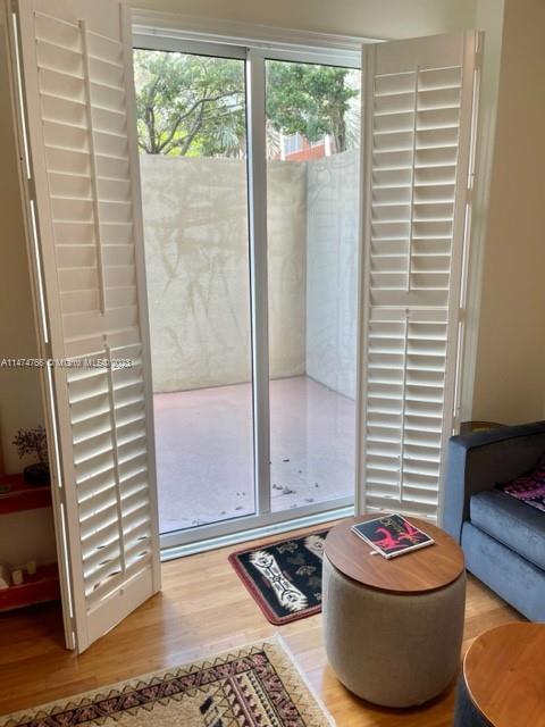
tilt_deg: -12.8
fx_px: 546
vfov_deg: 67.3
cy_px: 364
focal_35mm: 26
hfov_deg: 53.1
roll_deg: +0.8
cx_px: 272
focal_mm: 5.1
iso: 40
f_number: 1.6
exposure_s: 1/120
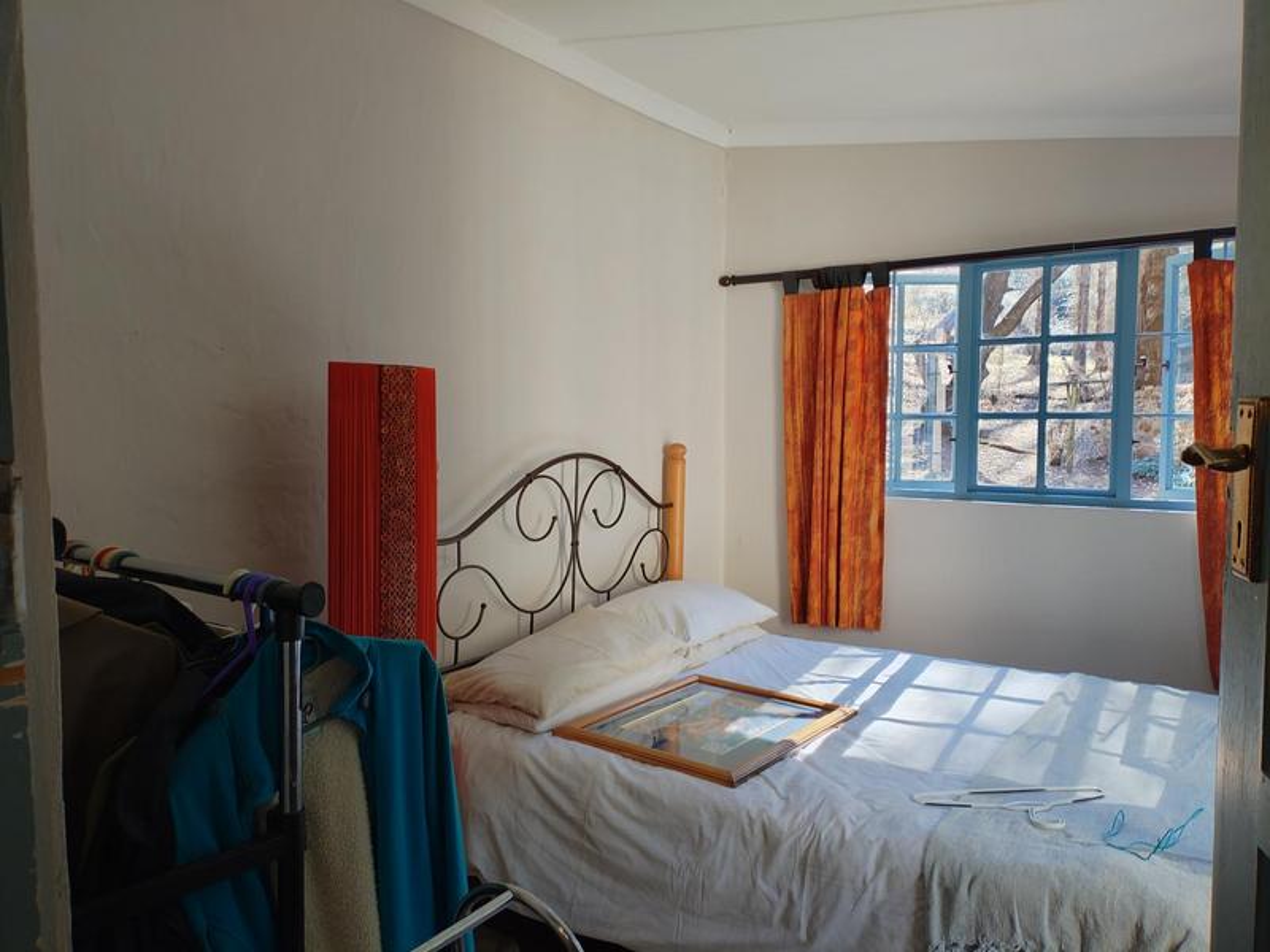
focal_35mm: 26
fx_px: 954
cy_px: 476
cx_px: 635
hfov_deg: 67.3
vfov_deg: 53.1
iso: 113
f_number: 1.8
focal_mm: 4.25
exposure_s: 1/33.3
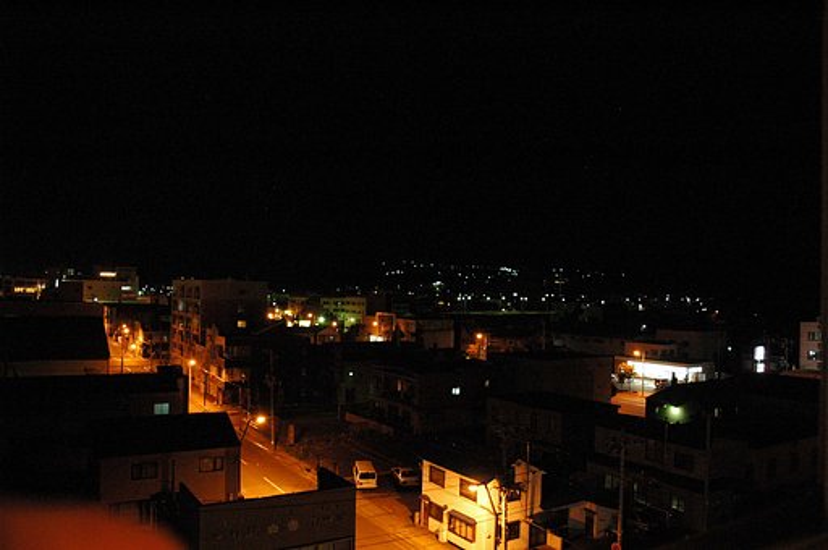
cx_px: 414
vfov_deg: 47.8
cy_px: 275
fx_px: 620
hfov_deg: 67.4
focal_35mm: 27
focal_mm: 18
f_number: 5.6
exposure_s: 1/3
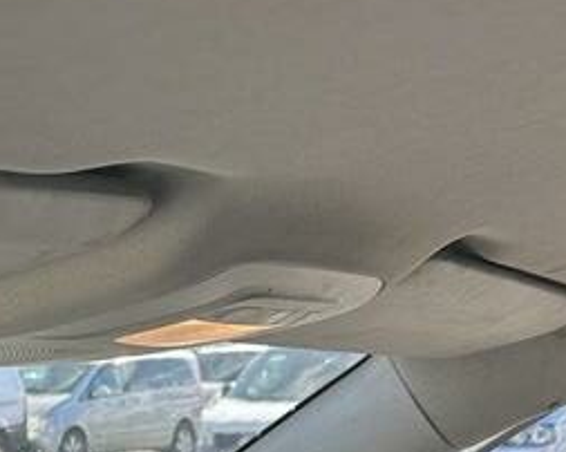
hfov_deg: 22.5
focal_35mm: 83
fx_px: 1389
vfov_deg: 15.1
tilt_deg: -22.1
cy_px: 897
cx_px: 54
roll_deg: -0.4
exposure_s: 1/918
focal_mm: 6.86
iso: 80
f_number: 1.78
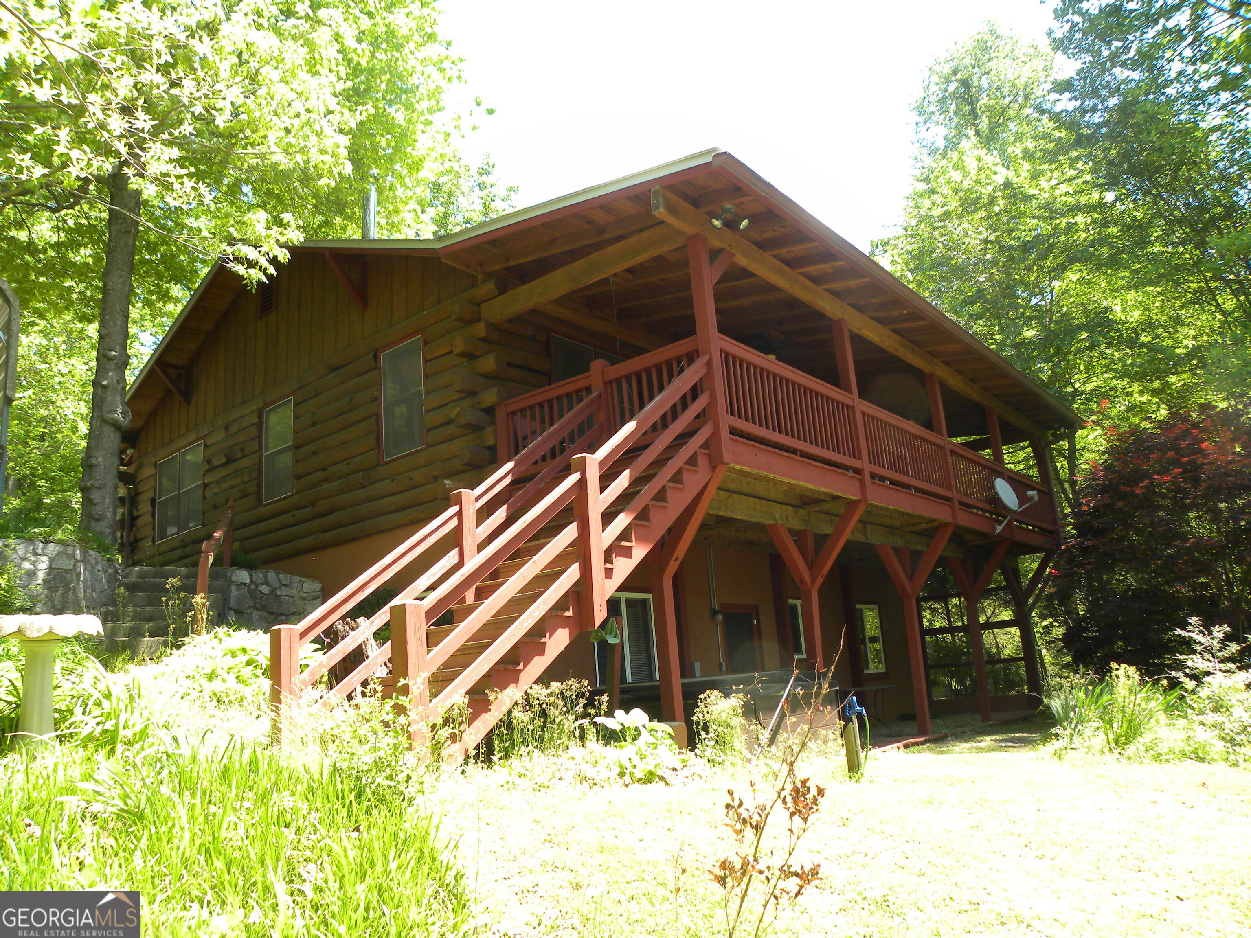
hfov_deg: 67.3
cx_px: 626
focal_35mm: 26
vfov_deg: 53.1
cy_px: 469
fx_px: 940
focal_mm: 4.6
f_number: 3.5
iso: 64
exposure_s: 1/89.2
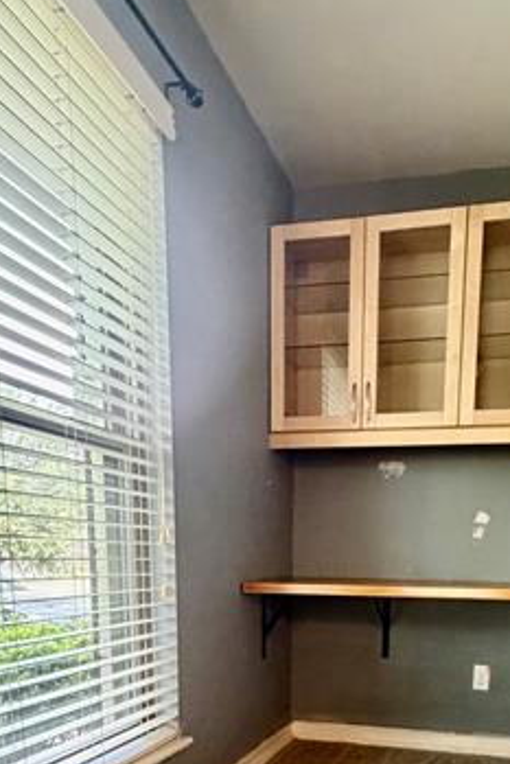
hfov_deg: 40.7
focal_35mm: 32
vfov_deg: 52.0
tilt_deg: -10.5
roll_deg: -1.0
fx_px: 679
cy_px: 683
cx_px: 333
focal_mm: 2.22
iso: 640
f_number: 2.2
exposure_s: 1/60
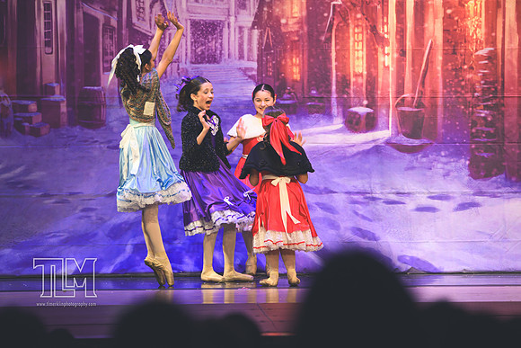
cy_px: 229
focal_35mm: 264
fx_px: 3815
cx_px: 343
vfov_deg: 5.2
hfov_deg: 7.8
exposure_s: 1/125
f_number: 4
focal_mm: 200
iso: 450
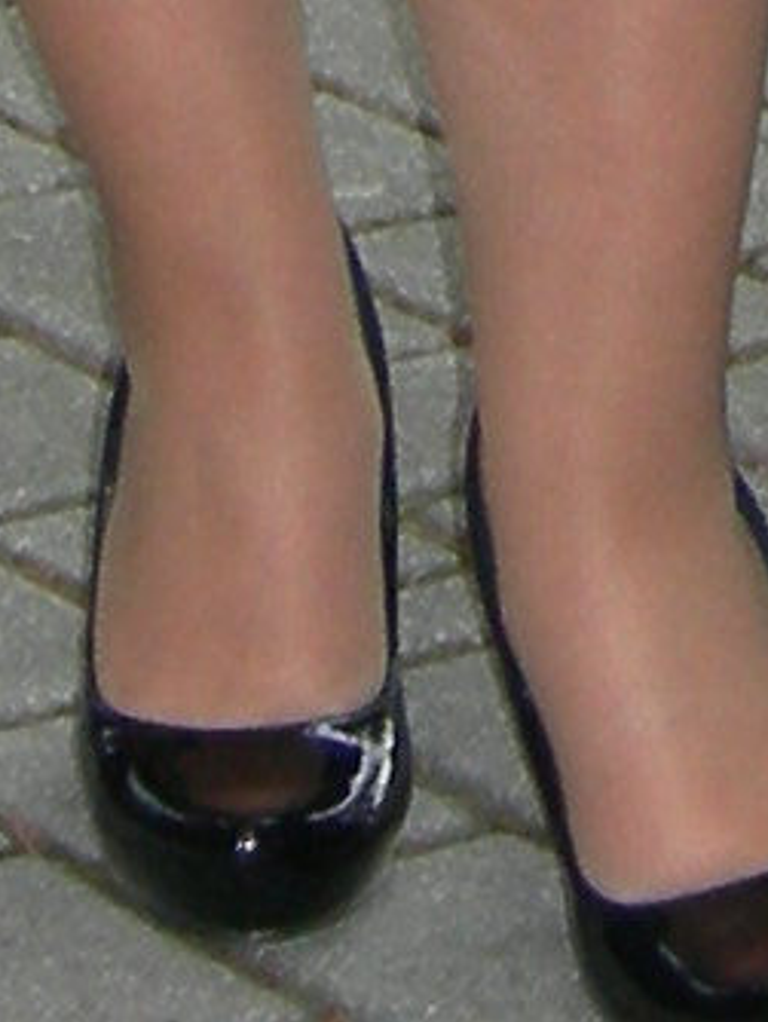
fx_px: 10075
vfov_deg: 5.3
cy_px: -2524
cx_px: 1349
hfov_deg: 4.3
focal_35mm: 341
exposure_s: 1/60.1
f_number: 2.9
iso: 157
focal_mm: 9.1
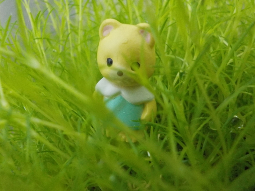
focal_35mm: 30
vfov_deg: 46.8
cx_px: 128
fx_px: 221
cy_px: 96
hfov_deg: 60.0
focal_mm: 4.1
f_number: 3.3
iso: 800
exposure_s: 1/5
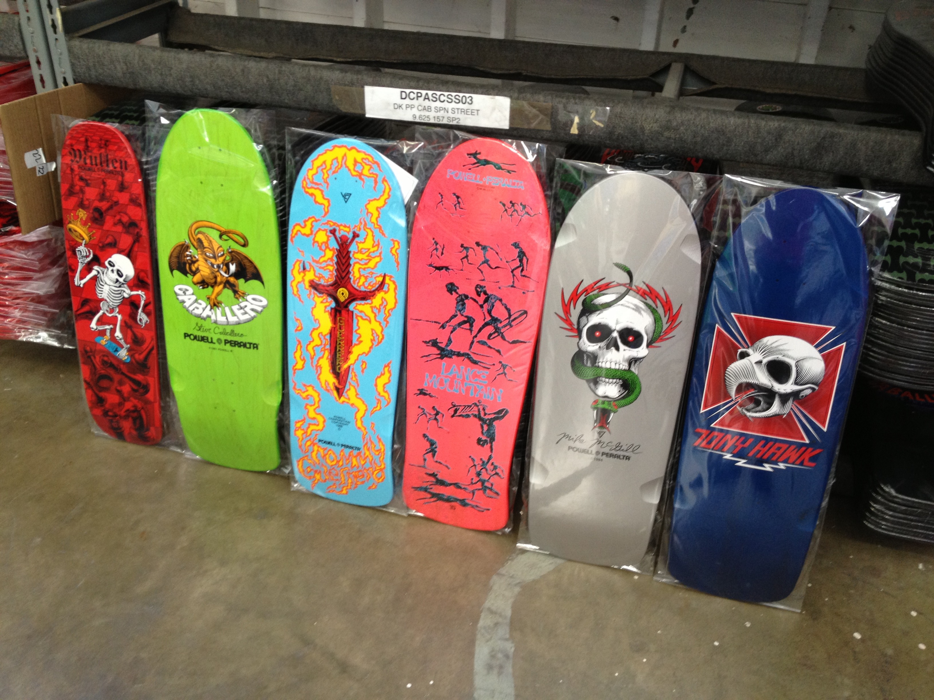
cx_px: 467
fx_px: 944
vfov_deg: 40.7
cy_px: 350
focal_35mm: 35
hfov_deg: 52.6
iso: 100
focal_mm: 4.28
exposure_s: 1/20
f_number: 2.4
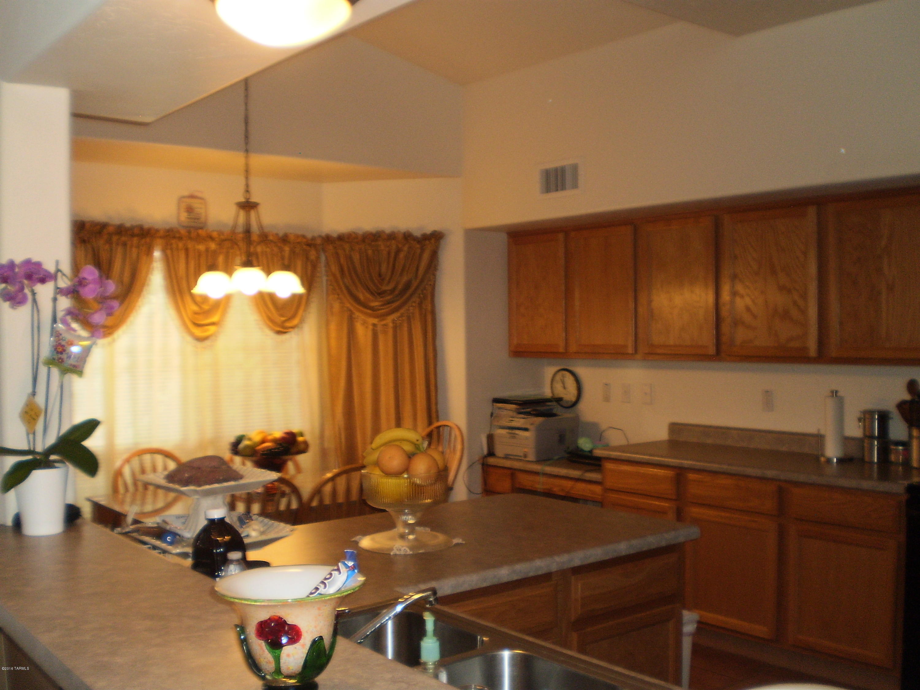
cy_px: 345
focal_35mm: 36
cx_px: 460
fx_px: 957
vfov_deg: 39.7
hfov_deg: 51.4
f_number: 3.1
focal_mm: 6.3
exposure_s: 1/30
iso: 125
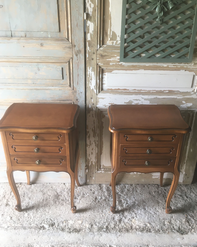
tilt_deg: -28.2
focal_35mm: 33
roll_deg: -0.5
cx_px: 100
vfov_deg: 54.1
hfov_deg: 44.5
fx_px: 241
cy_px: 107
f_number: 2.2
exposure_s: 1/33
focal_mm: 4.15
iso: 64
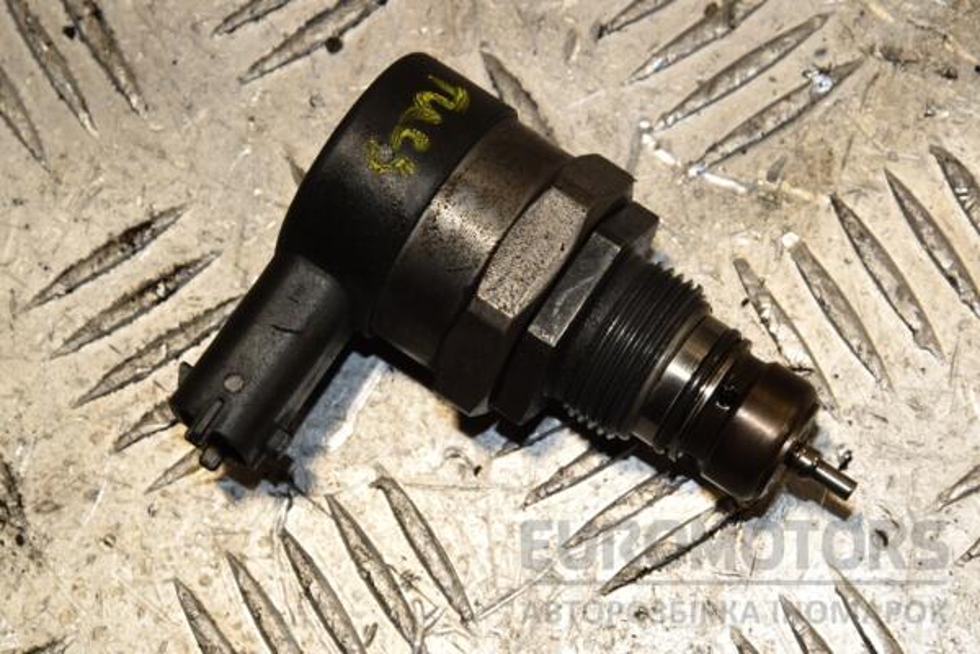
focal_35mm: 158
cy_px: 327
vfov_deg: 8.7
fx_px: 4287
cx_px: 490
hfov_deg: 13.0
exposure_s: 1/200
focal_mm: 105
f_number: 11
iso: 800
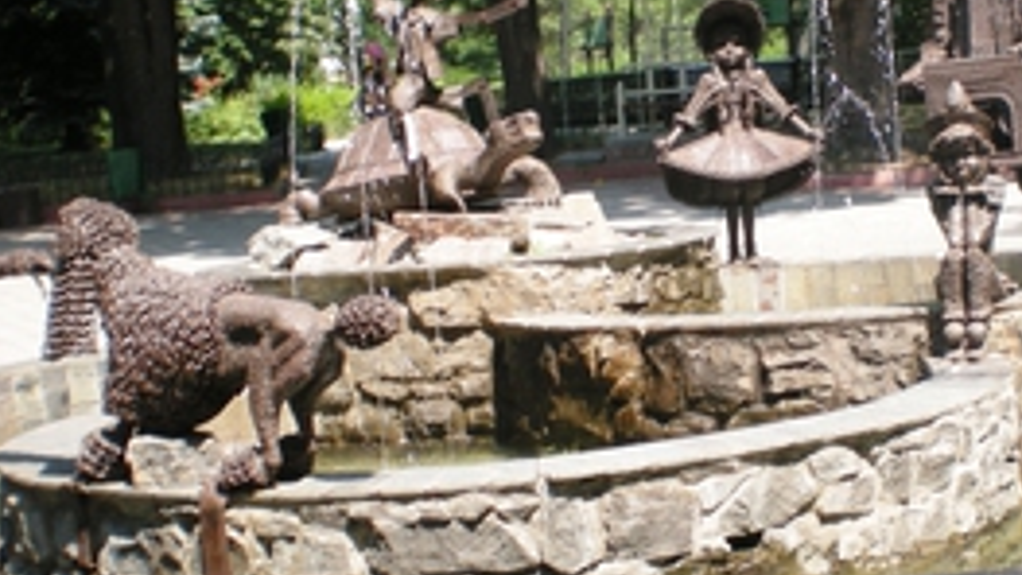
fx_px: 1924
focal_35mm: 71
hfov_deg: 29.4
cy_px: 315
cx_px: 719
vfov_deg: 17.0
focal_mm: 6.3
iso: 64
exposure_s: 1/144
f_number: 4.6
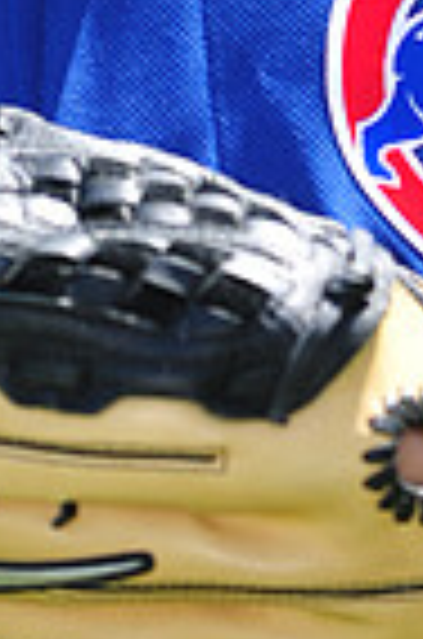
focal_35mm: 819
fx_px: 14505
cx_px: 158
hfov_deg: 1.7
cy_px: -410
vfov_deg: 2.5
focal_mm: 200
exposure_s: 1/500
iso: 200
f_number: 4.5
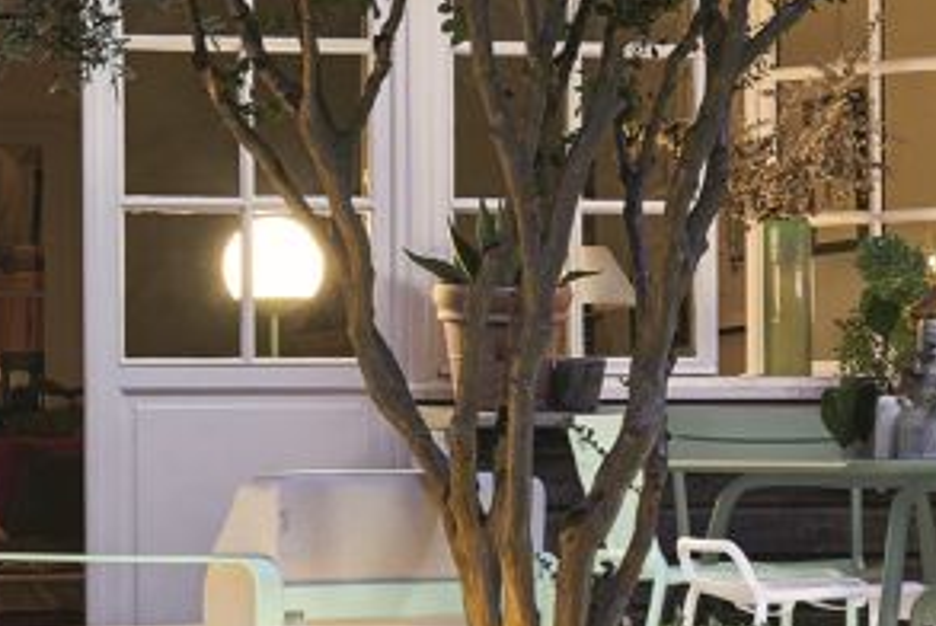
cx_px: 308
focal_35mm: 169
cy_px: 484
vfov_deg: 8.1
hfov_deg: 12.1
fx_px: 4398
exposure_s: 1/2
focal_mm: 50
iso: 250
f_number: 9
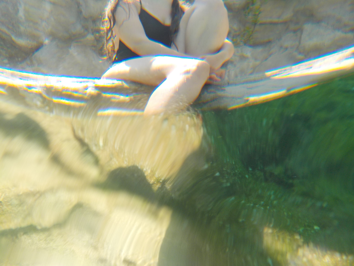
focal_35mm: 30
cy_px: 133
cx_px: 177
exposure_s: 1/500
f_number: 3.3
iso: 125
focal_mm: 4.1
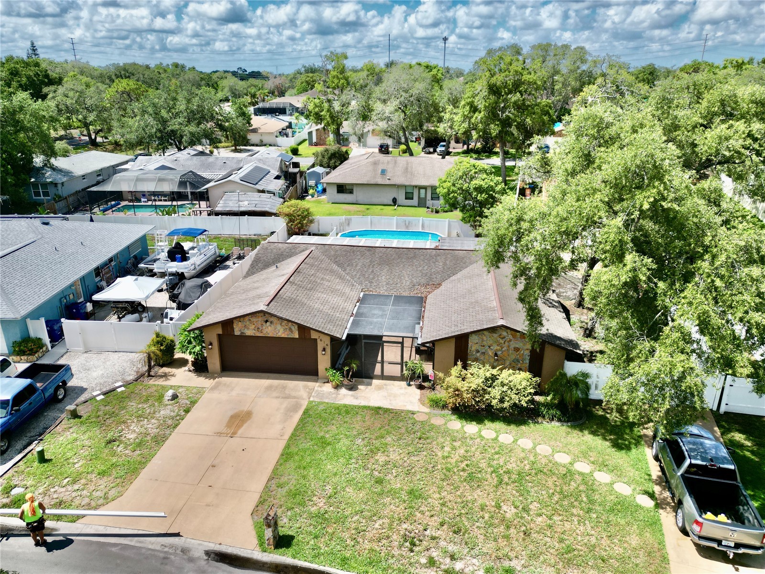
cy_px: 287
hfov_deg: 71.6
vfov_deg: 56.8
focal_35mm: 24
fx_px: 530
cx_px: 382
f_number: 1.7
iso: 140
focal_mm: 6.72
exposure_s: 1/3200
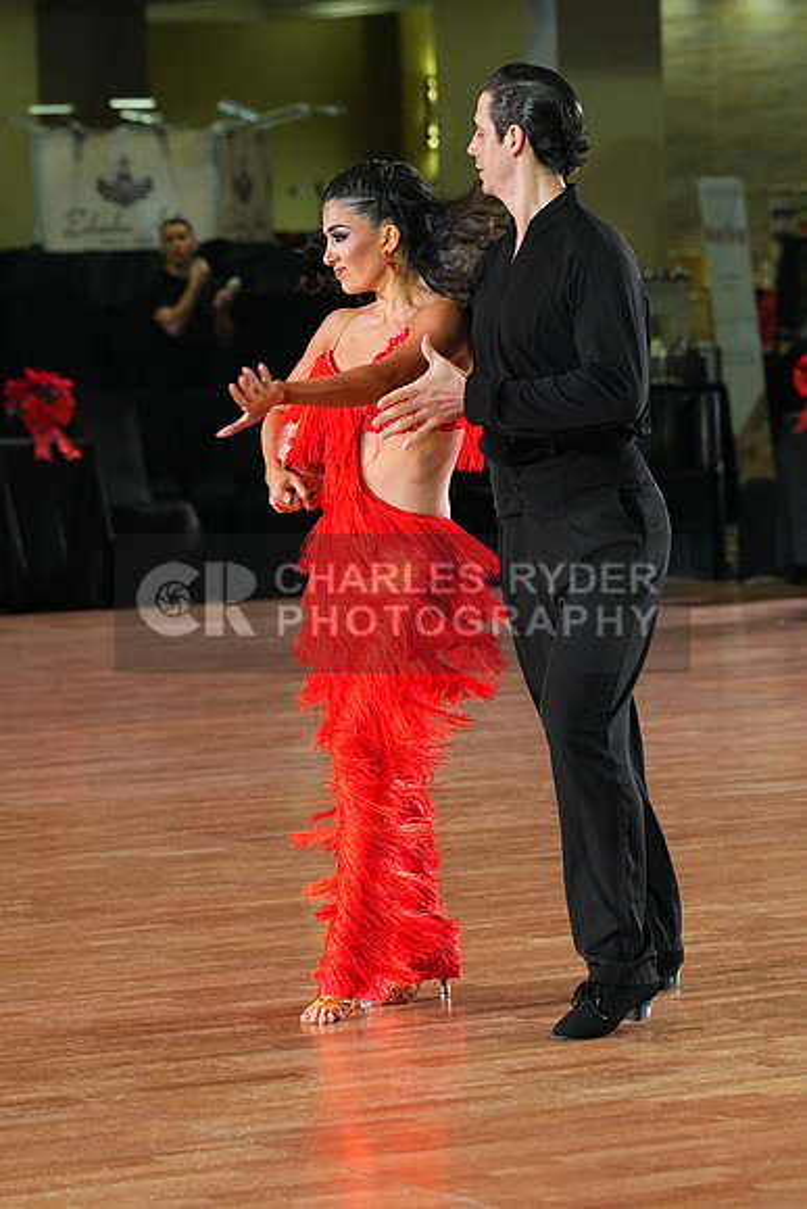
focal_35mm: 166
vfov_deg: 12.4
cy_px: 604
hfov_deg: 8.3
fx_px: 5578
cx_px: 404
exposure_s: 1/400
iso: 8000
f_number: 5.6
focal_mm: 166
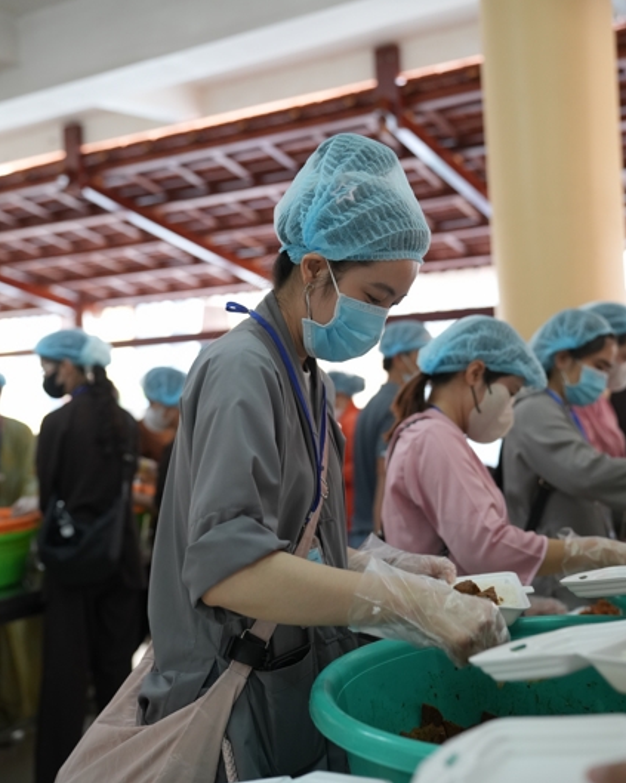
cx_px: 319
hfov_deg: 33.4
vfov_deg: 41.2
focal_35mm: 45
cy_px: 385
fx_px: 1042
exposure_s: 1/200
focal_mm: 39
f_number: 2.5
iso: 2000
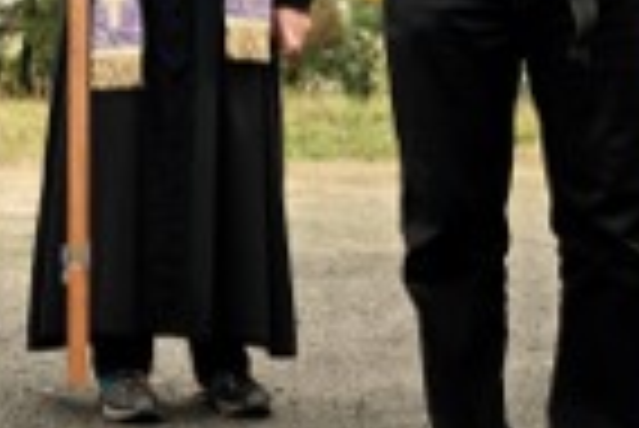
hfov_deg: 21.4
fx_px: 1617
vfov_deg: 14.4
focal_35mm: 91
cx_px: -32
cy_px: -126
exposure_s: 1/480
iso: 400
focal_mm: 18
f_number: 3.2
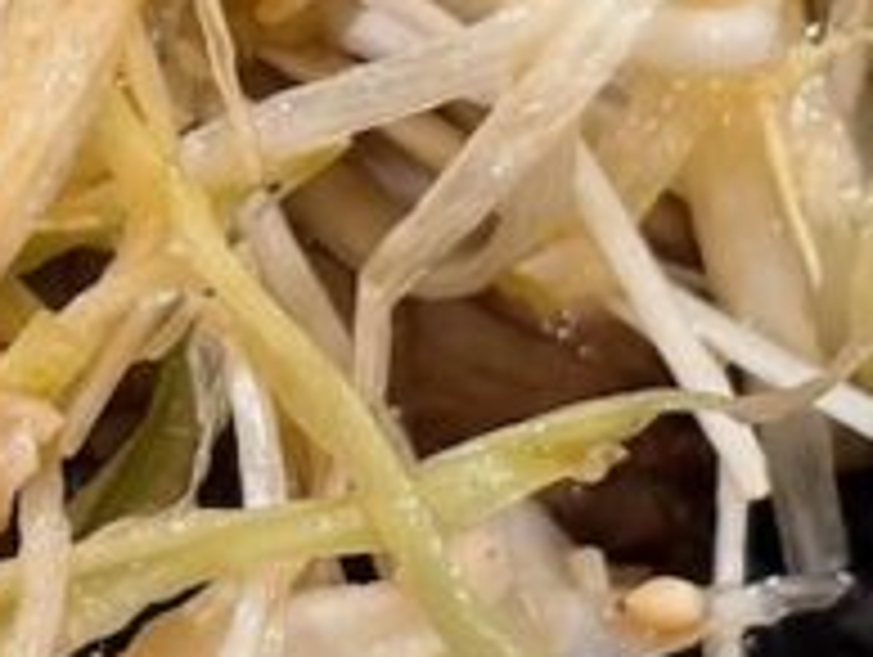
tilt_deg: -62.5
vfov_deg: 5.4
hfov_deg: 7.1
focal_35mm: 274
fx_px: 6919
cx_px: -423
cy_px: -230
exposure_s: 1/33
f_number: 1.6
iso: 100
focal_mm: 5.96
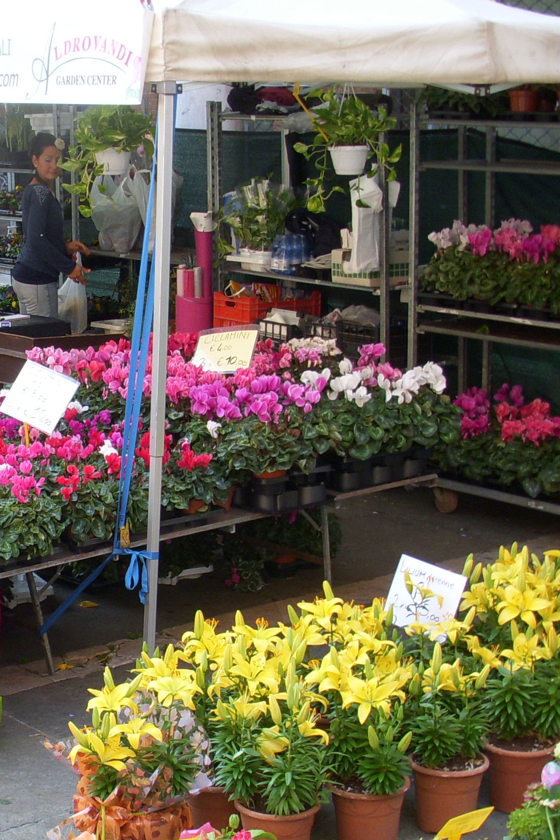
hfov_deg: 17.7
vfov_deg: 26.9
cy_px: 535
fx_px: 1750
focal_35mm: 75
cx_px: -19
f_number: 3.3
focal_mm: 6.3
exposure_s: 1/100
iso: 100
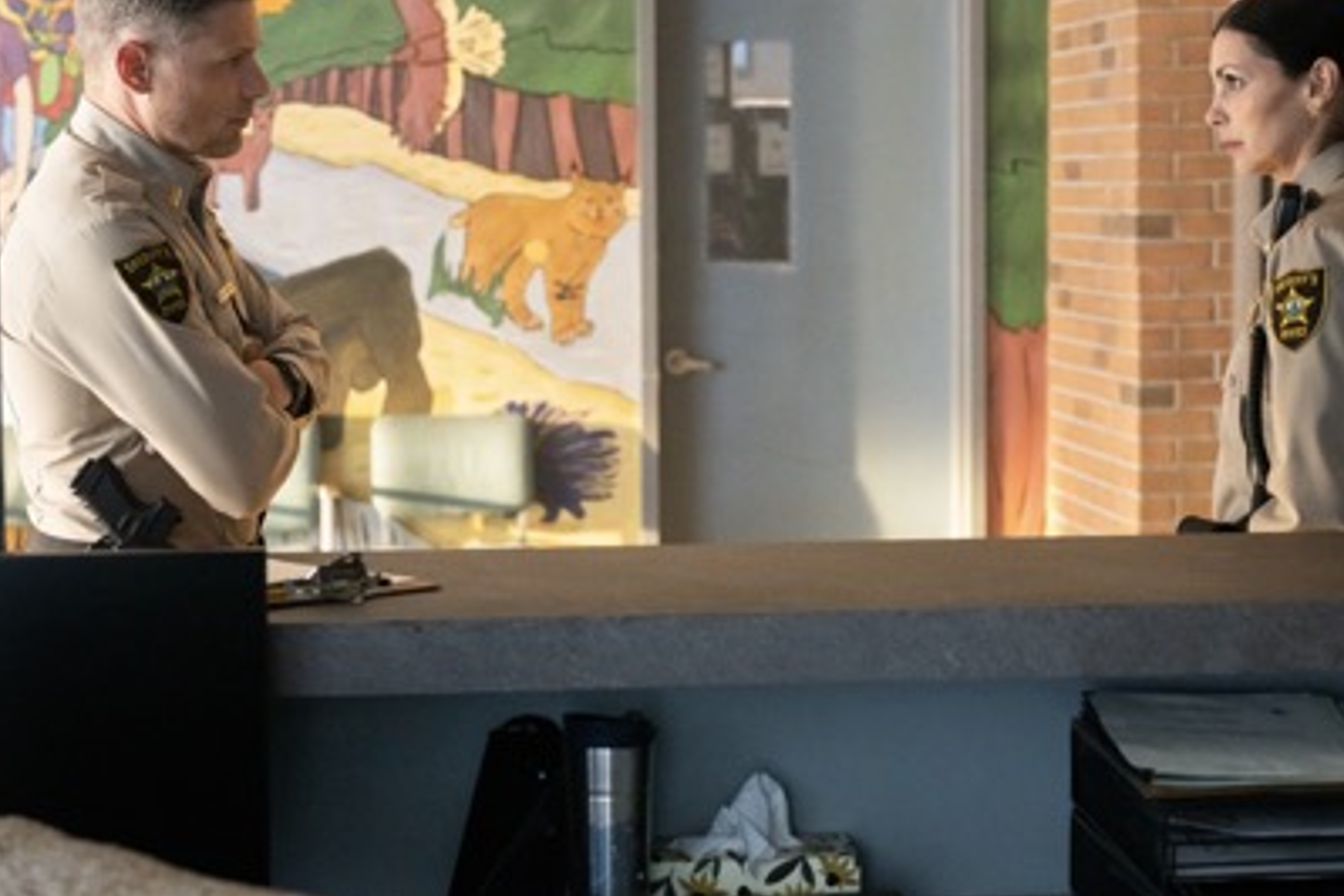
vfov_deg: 18.4
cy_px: 369
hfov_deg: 27.3
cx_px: 707
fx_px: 2762
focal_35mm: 74
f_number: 4
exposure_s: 1/60
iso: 1600
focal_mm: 59
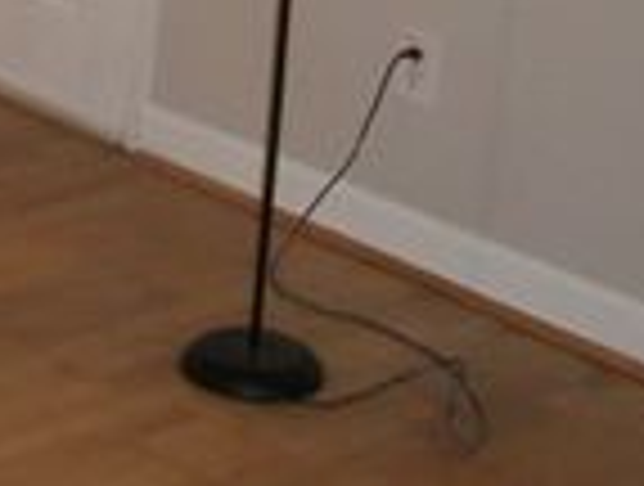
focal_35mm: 122
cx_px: -216
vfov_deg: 11.7
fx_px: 2275
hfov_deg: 15.3
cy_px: -250
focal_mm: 6.3
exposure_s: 1/40
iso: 160
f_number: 3.1
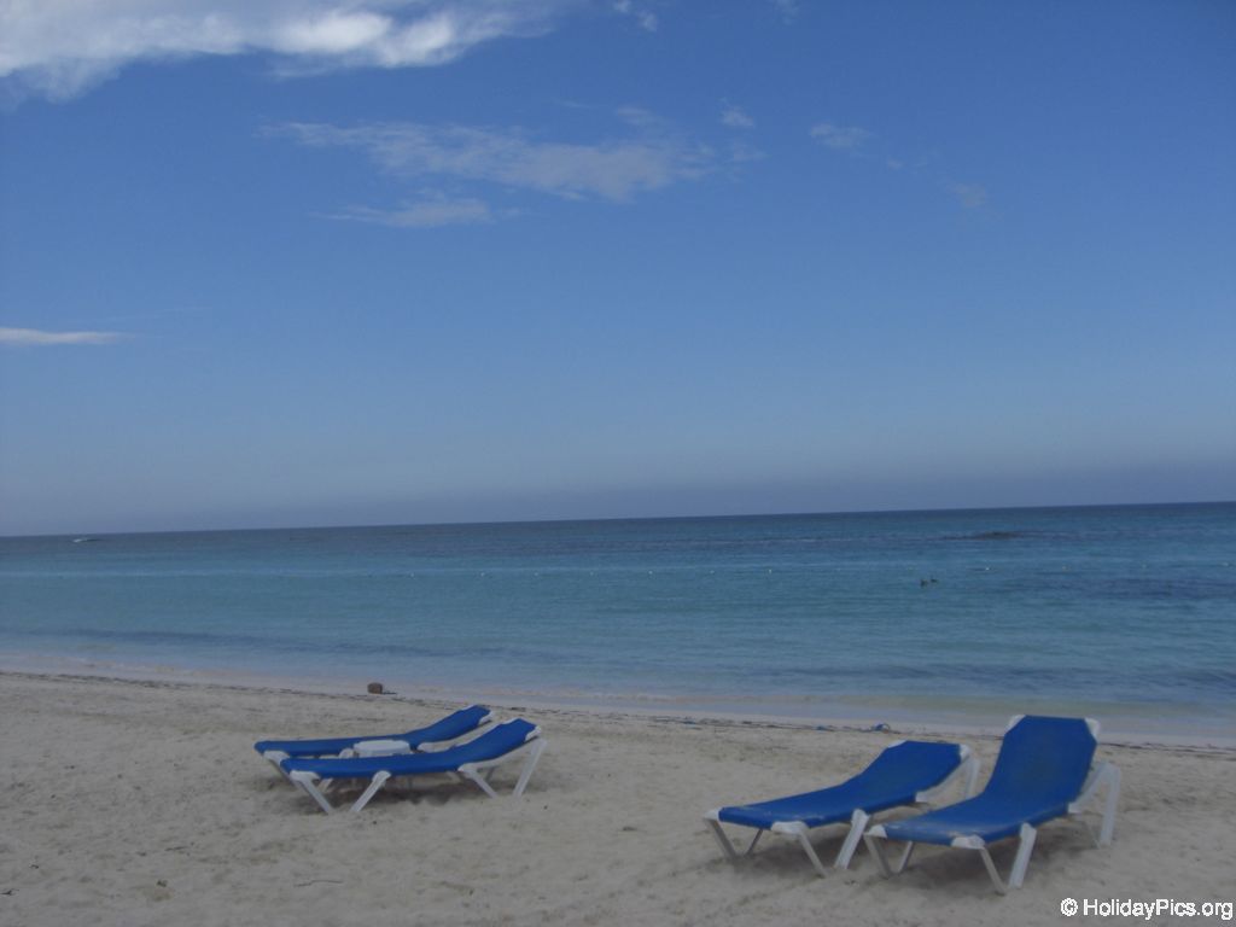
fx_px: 1357
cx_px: 618
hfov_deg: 49.0
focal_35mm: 38
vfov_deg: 37.7
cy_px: 464
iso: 64
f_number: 8
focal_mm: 6.2
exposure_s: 1/160
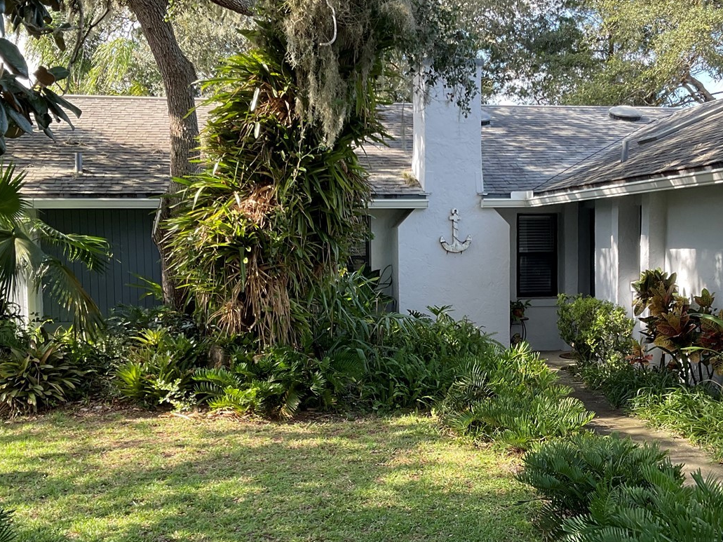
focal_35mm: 45
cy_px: 315
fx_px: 940
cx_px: 423
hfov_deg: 41.9
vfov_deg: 32.1
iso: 16
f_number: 1.8
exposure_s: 1/145
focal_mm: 3
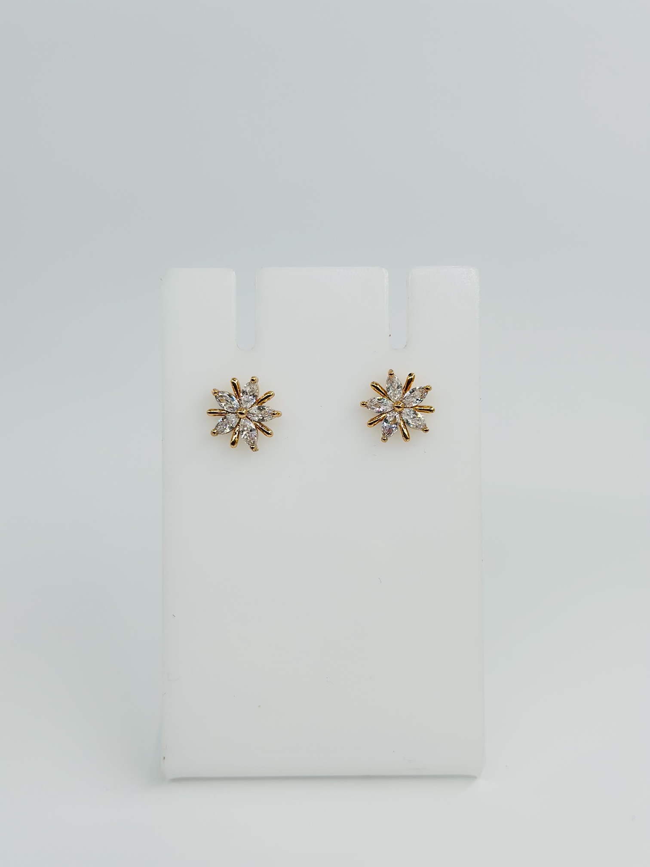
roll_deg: -0.7
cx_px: 325
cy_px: 434
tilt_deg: -20.0
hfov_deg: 30.3
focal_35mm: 48
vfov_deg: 39.7
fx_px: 1202
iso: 80
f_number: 1.78
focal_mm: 6.86
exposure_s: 1/1414
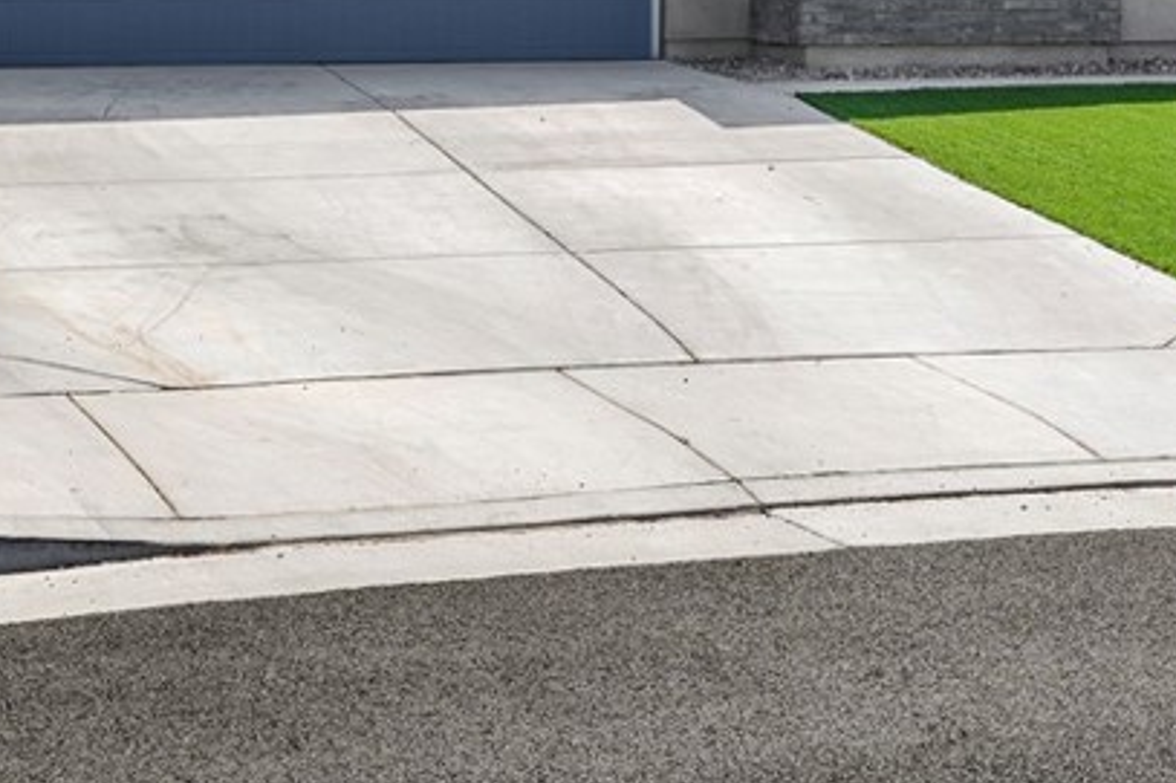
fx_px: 2425
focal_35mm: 74
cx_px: 665
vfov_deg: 17.6
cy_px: -117
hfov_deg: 27.2
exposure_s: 1/125
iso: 40
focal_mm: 29.5
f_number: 7.1
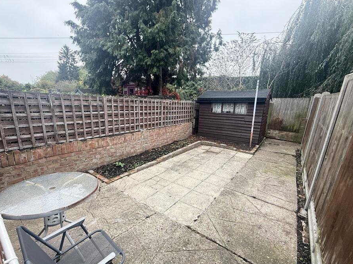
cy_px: 143
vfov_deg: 78.0
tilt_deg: -16.3
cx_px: 165
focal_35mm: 16
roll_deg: +0.2
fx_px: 163
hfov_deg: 94.4
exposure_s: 1/99
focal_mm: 2.22
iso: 80
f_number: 2.2
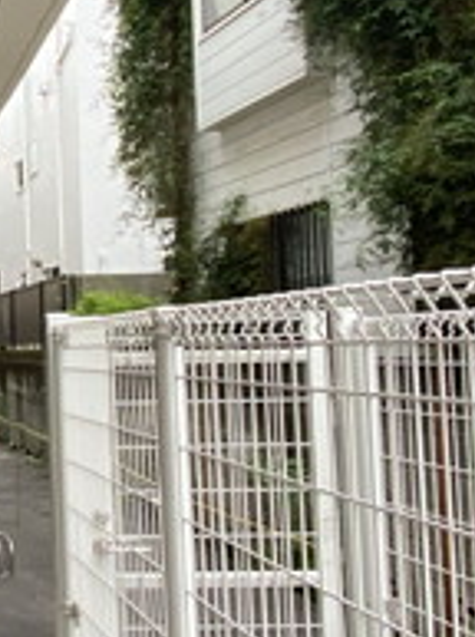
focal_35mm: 54
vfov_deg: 35.6
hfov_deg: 23.4
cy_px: 297
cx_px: -162
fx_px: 991
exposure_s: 1/121
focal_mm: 1.54
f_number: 2.4
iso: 160
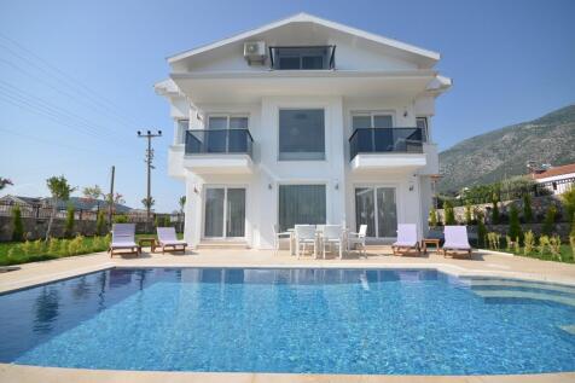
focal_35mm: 15
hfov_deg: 100.4
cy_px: 192
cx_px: 288
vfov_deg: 77.3
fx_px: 239
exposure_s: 1/320
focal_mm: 10
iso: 100
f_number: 8
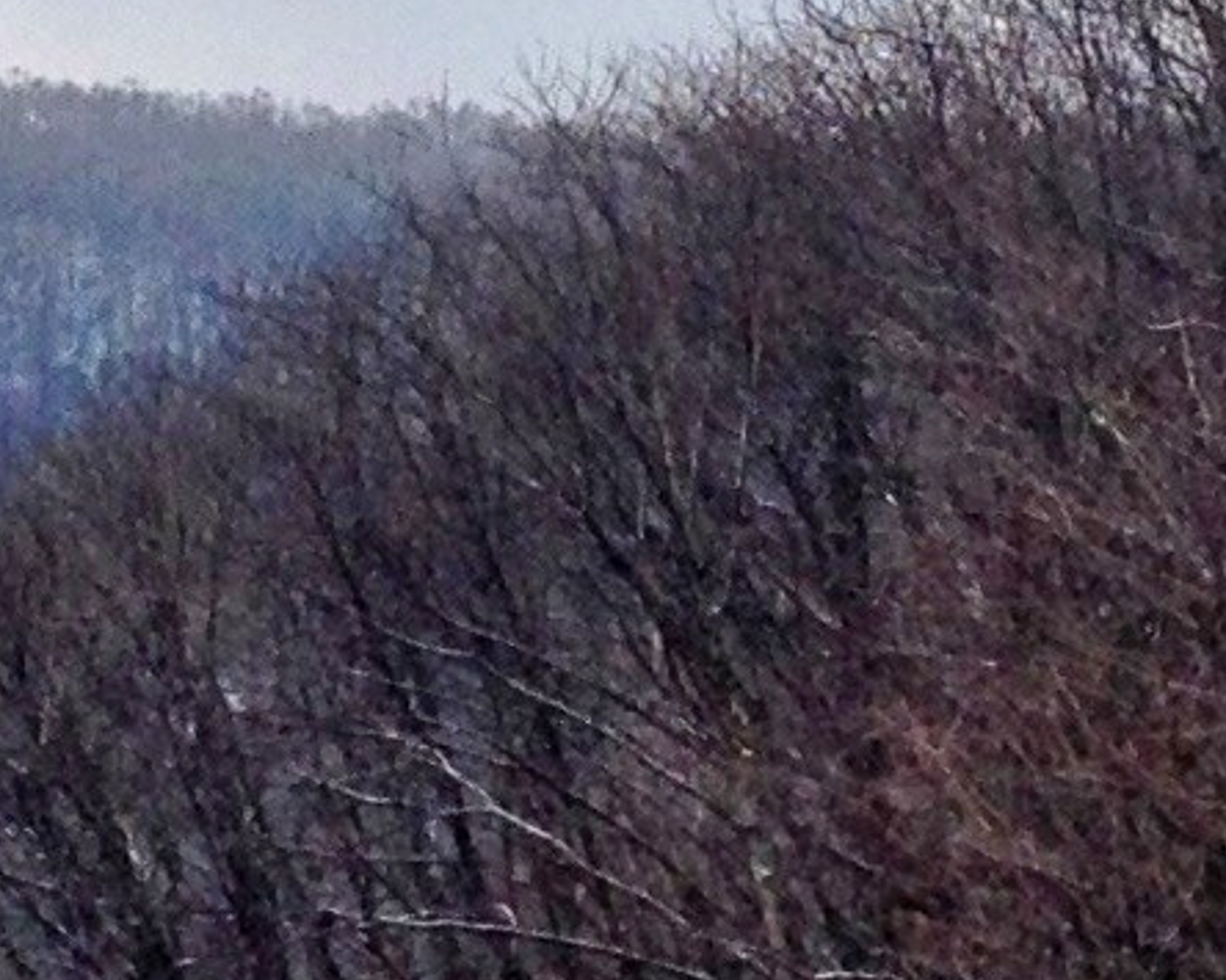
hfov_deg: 7.7
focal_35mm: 251
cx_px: 149
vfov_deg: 6.1
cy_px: -3
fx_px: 9105
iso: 50
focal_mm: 4.28
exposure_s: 1/1227
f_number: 2.4
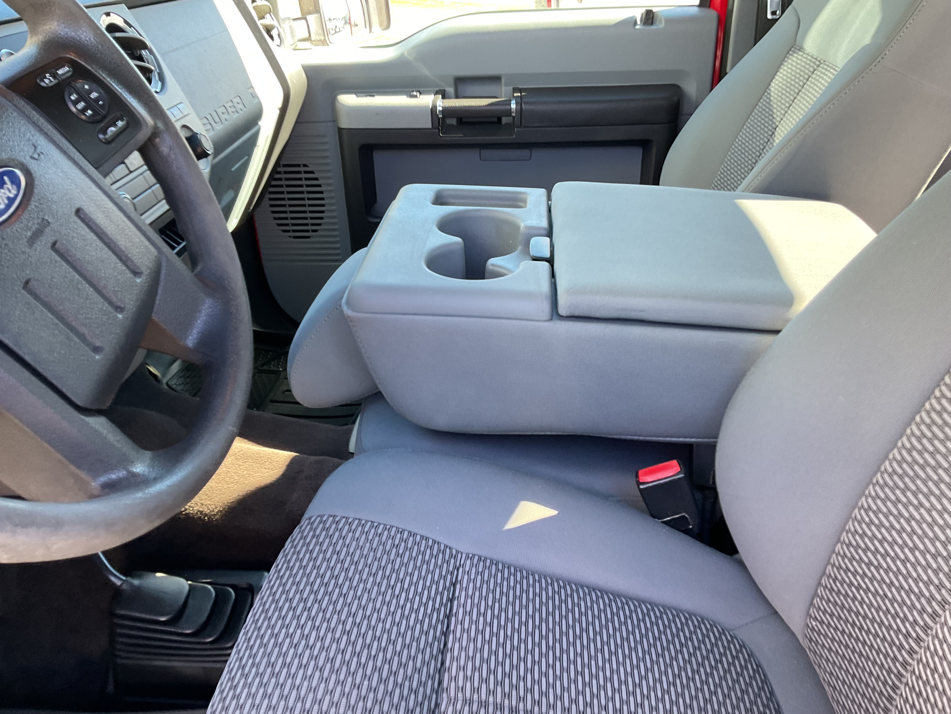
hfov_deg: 61.7
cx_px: 476
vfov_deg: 48.2
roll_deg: +1.7
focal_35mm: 29
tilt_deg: -25.2
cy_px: 357
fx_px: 797
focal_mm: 3
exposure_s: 1/60
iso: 50
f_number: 1.8
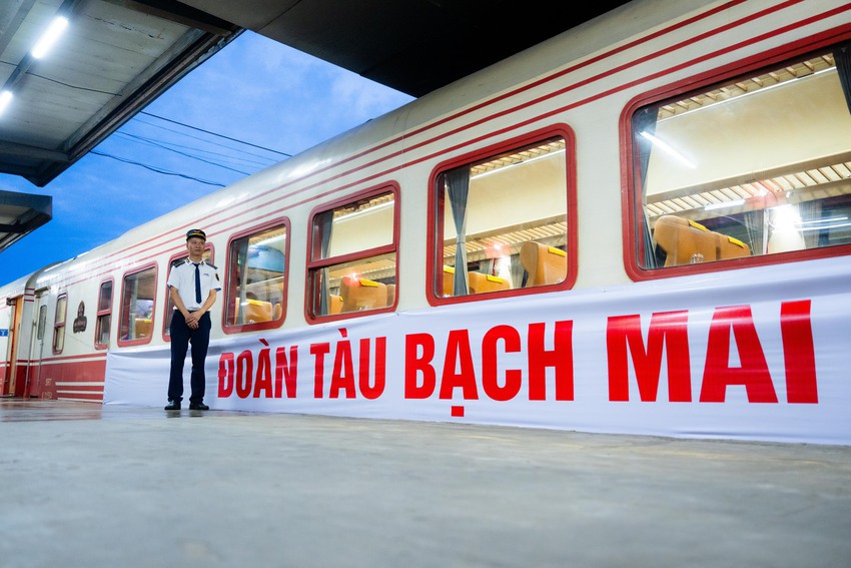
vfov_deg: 45.0
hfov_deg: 63.6
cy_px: 284
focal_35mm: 29
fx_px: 686
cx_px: 426
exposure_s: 1/200
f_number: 2.8
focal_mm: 29
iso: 2500
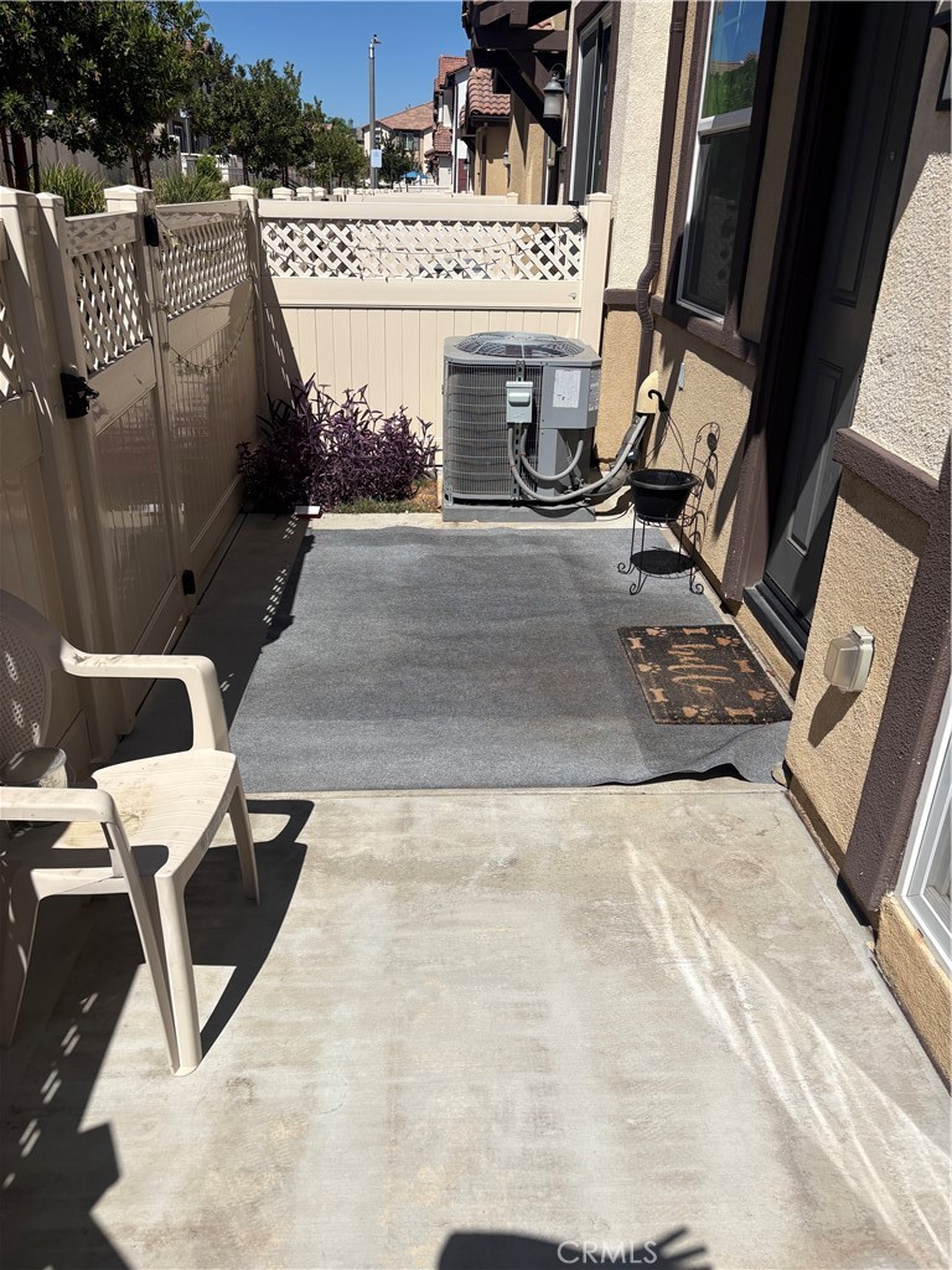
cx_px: 476
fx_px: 953
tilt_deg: -24.0
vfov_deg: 67.3
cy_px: 635
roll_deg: -2.6
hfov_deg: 53.1
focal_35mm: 26
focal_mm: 5.96
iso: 50
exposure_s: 1/6329
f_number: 1.6
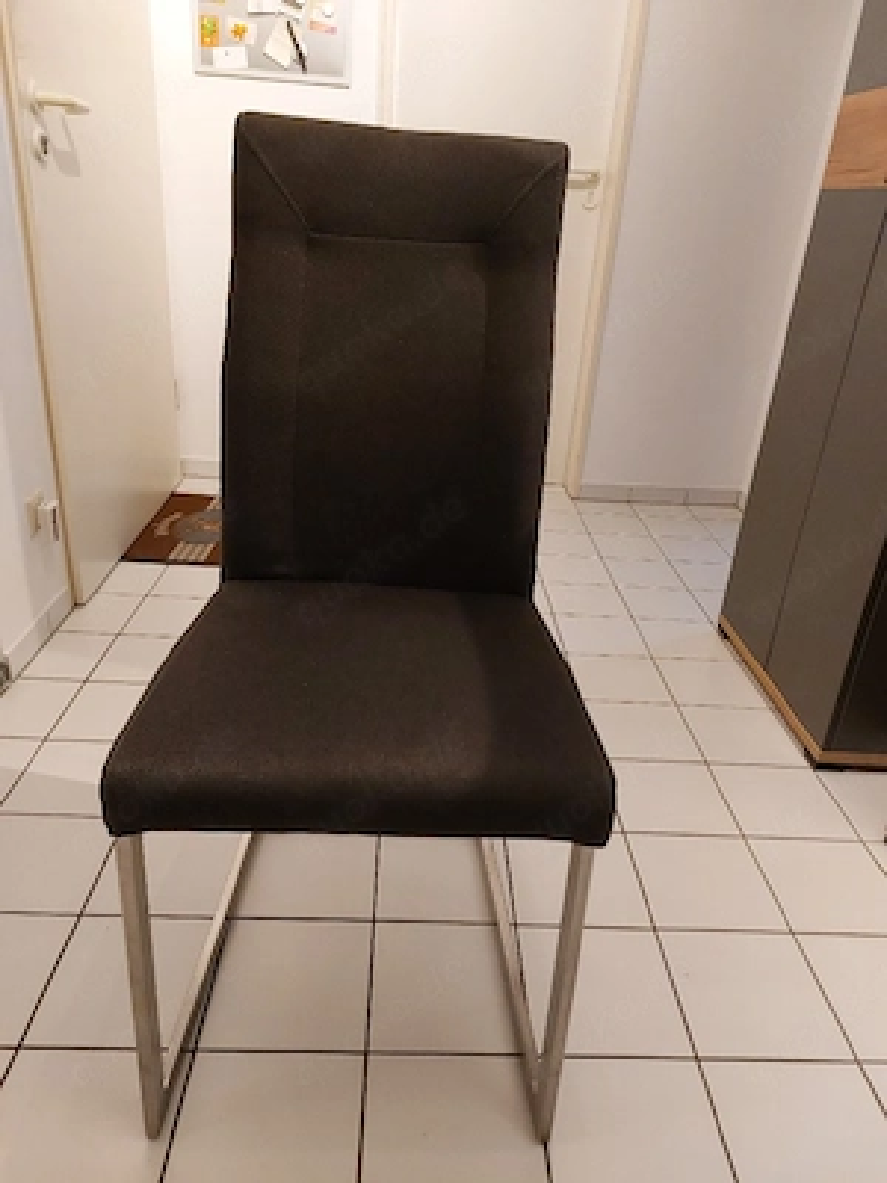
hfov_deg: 54.9
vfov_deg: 69.4
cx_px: 444
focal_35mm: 25
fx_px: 854
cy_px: 592
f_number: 1.8
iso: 400
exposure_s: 1/25
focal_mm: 5.23
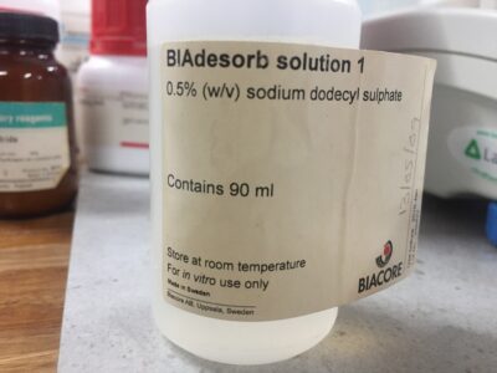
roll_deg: -2.6
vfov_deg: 48.2
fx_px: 416
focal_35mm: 29
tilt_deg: -12.6
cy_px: 186
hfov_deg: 61.7
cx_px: 248
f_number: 2.2
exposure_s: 1/33
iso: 200
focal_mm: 4.15
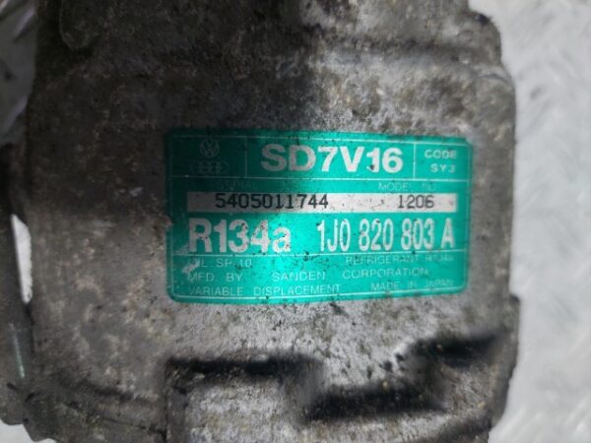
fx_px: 427
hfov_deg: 69.4
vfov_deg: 54.9
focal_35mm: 25
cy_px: 222
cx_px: 296
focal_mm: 5.23
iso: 64
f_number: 1.8
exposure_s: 1/100
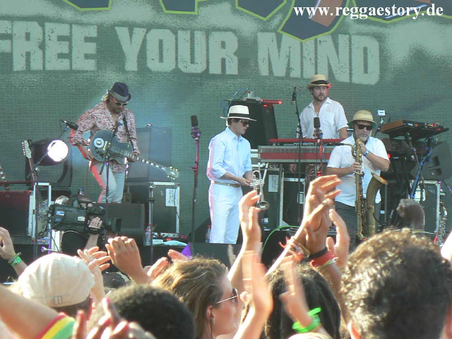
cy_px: 170
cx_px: 226
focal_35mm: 146
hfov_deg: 13.5
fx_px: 1906
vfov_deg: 10.2
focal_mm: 25.1
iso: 64
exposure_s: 1/100
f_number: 3.2
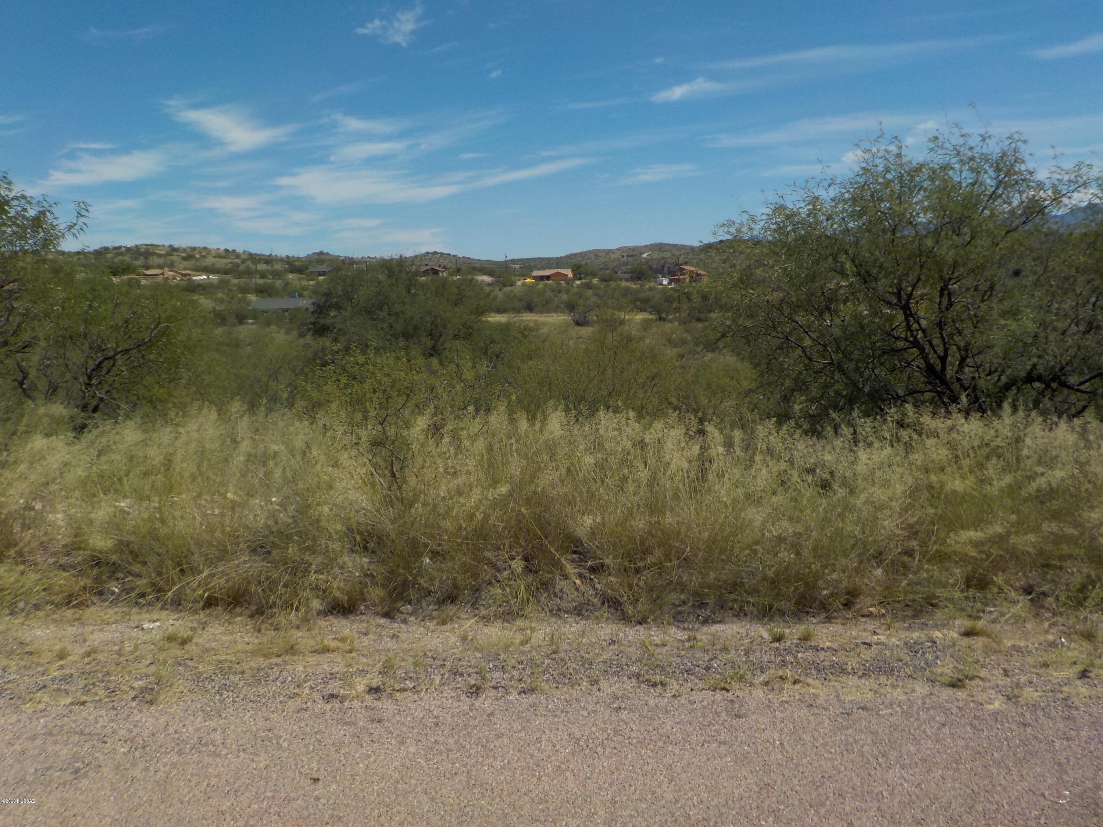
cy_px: 414
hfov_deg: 60.0
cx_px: 552
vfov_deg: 46.8
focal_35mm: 30
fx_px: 956
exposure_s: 1/1600
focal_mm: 4.1
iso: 125
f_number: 3.3
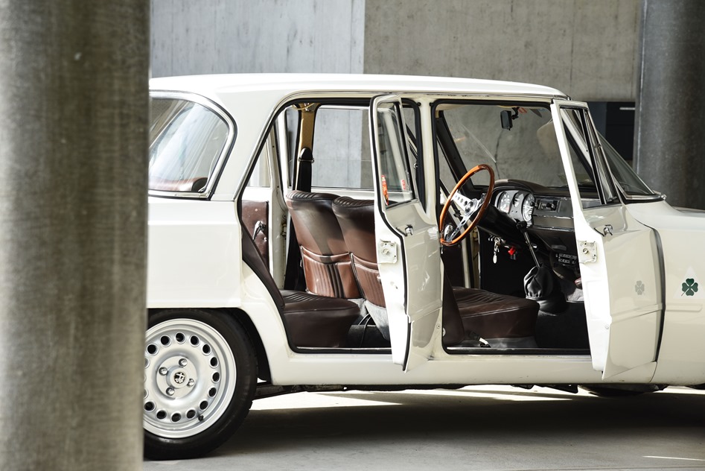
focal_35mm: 120
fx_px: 2351
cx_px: 352
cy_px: 236
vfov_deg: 11.4
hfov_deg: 17.1
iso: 200
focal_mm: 120
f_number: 7.1
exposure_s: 1/125
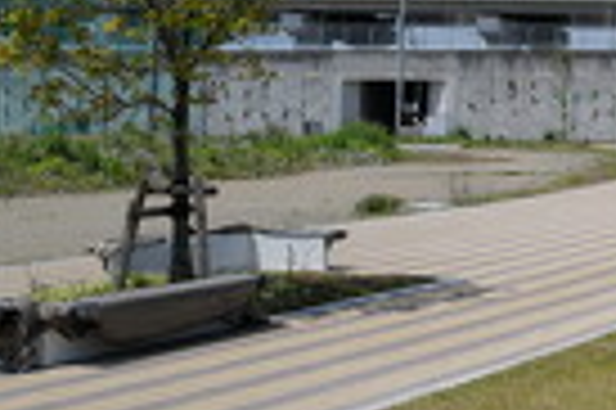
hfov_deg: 21.7
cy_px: 38
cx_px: 859
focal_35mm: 82
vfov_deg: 16.4
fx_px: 1401
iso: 100
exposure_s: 1/640
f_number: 5.6
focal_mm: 28
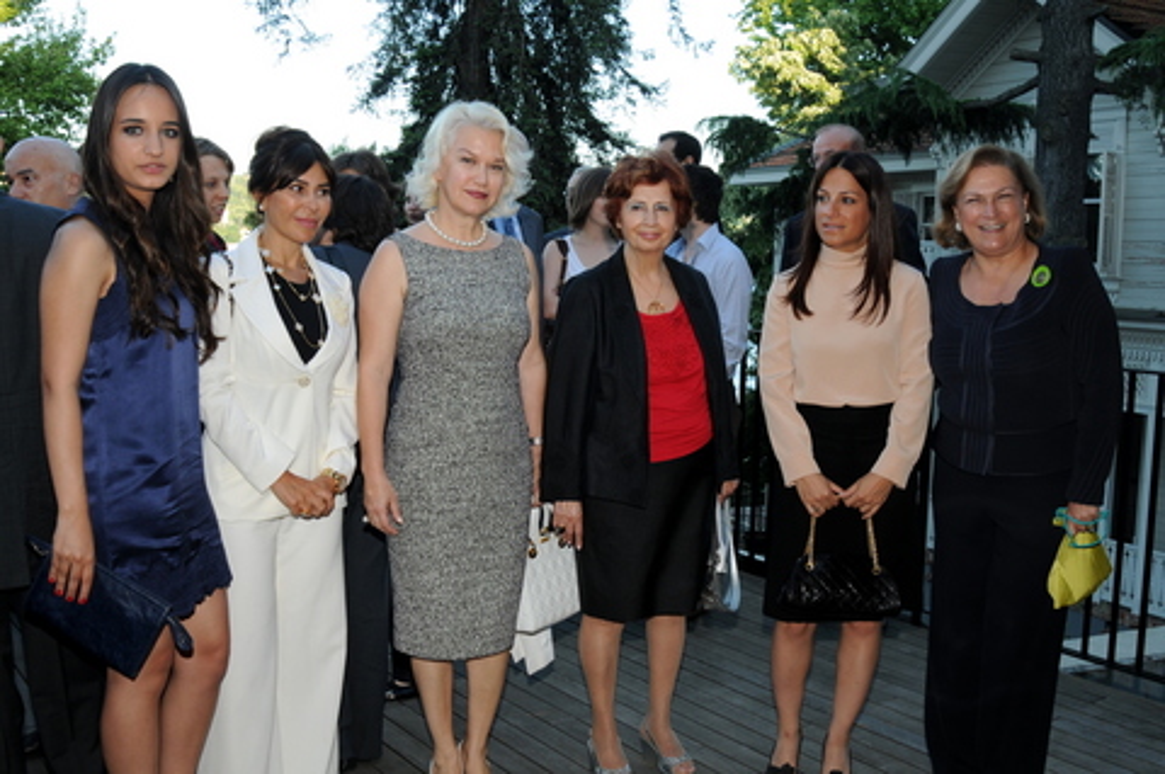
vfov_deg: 36.8
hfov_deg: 53.2
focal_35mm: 36
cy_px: 387
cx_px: 582
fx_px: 1164
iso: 200
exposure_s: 1/60
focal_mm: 24
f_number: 7.1
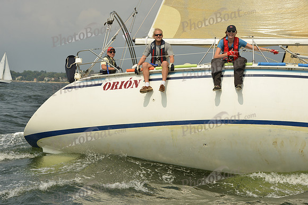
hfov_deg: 28.8
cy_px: 102
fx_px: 599
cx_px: 154
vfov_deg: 19.5
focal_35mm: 70
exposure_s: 1/1250
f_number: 10
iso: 320
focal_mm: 70
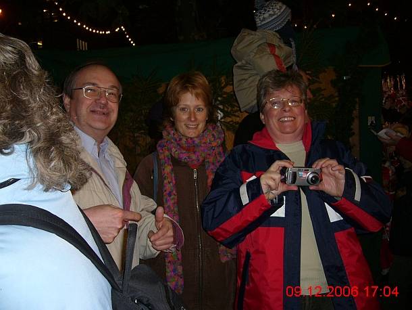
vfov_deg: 40.7
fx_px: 417
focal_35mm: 35
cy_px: 155
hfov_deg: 52.6
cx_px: 206
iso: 100
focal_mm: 5.8
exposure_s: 1/60
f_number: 2.8
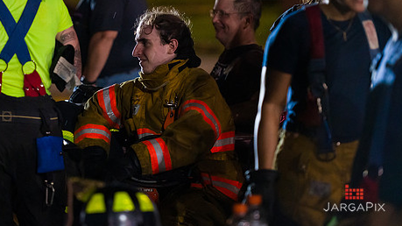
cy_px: 61
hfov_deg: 10.5
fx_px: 2185
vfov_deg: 5.9
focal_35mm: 205
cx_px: 153
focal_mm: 155
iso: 12800
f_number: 3.2
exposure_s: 1/200
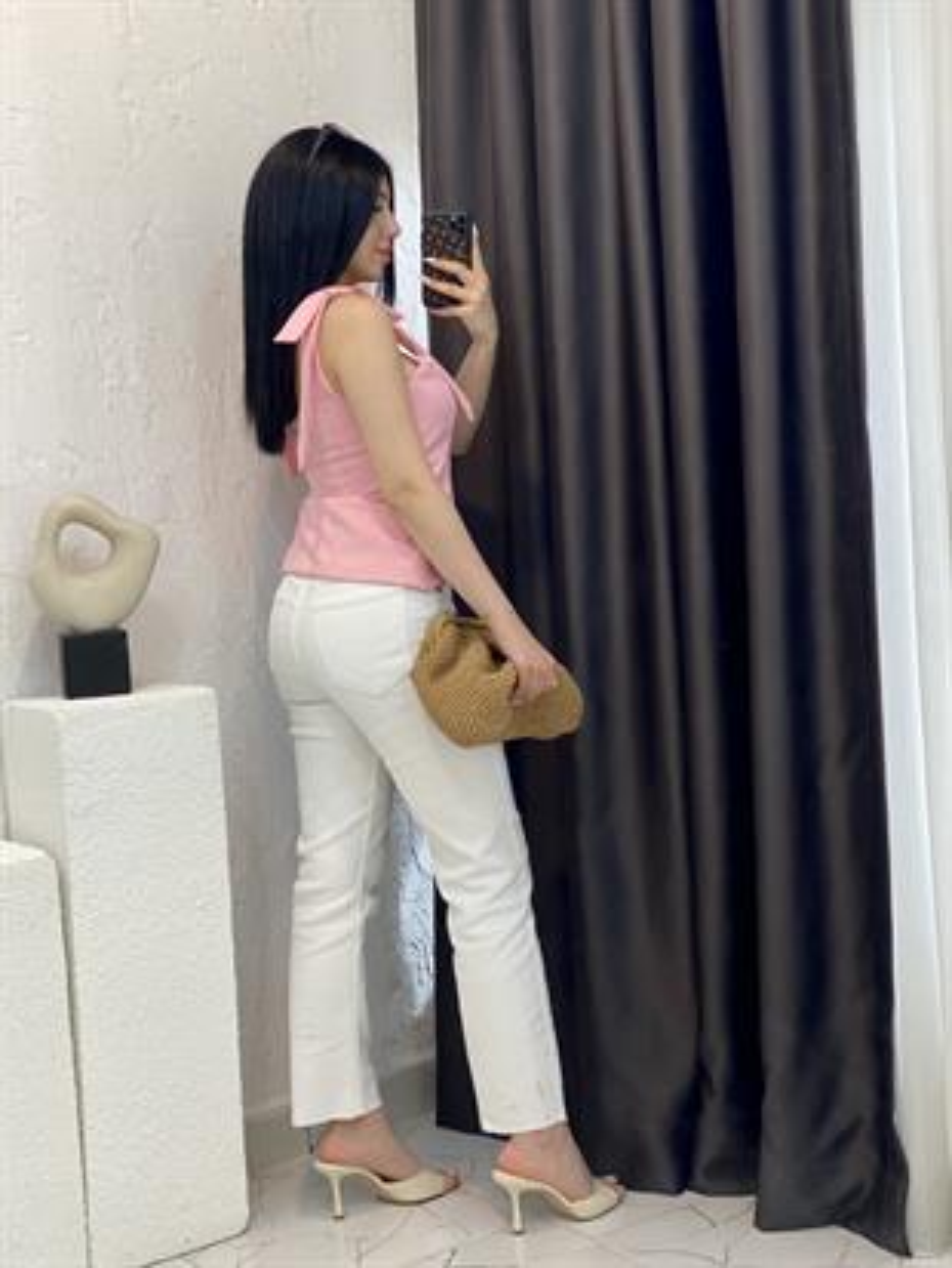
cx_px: 476
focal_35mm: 52
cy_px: 634
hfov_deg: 28.0
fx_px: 1906
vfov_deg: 36.8
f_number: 2
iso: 100
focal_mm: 6
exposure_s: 1/122
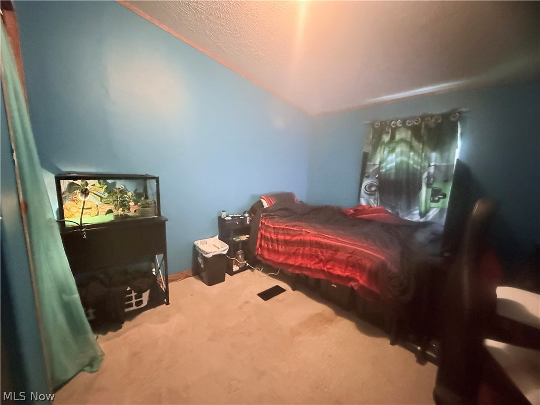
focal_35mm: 14
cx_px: 270
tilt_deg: -7.7
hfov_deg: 102.1
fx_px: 218
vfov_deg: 85.7
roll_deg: -2.4
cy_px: 202
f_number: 2.2
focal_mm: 2.22
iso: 2000
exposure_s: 1/30
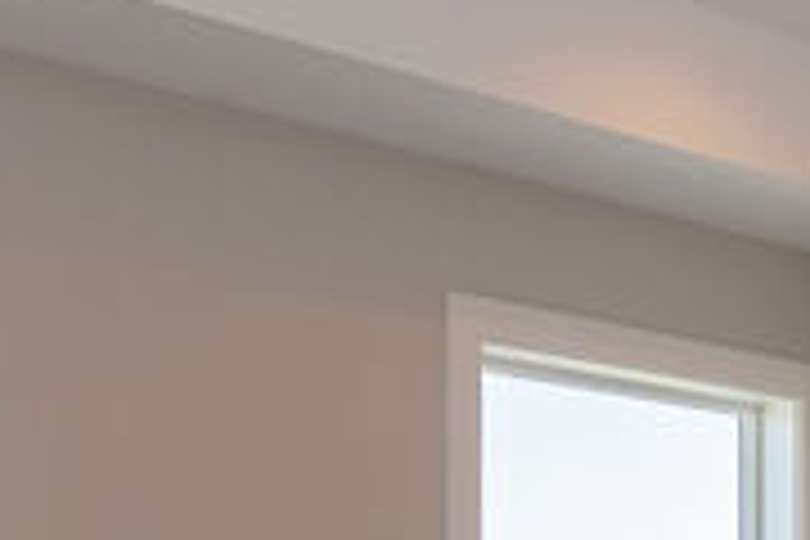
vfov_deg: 14.4
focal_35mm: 87
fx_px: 1957
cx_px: 945
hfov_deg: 21.8
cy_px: 857
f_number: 4
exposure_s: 1/200
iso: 125
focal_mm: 10
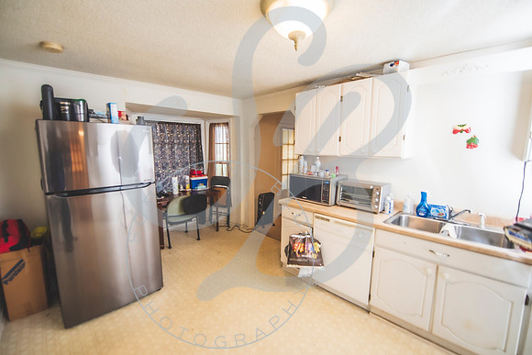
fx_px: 219
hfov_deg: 101.0
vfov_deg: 78.0
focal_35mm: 15
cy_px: 178
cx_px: 257
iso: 500
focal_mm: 14
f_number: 2.8
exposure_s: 1/125
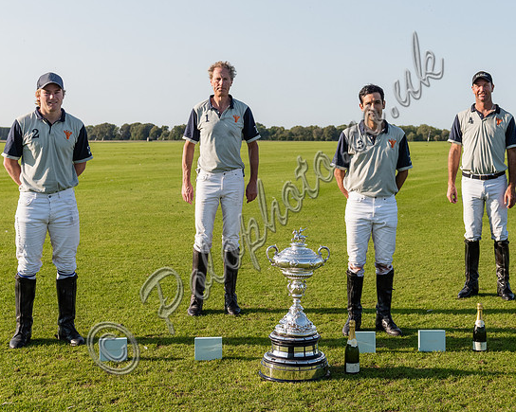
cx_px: 273
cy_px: 159
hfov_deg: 33.0
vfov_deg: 26.6
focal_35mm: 57
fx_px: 870
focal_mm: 36
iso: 400
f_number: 4
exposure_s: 1/4000
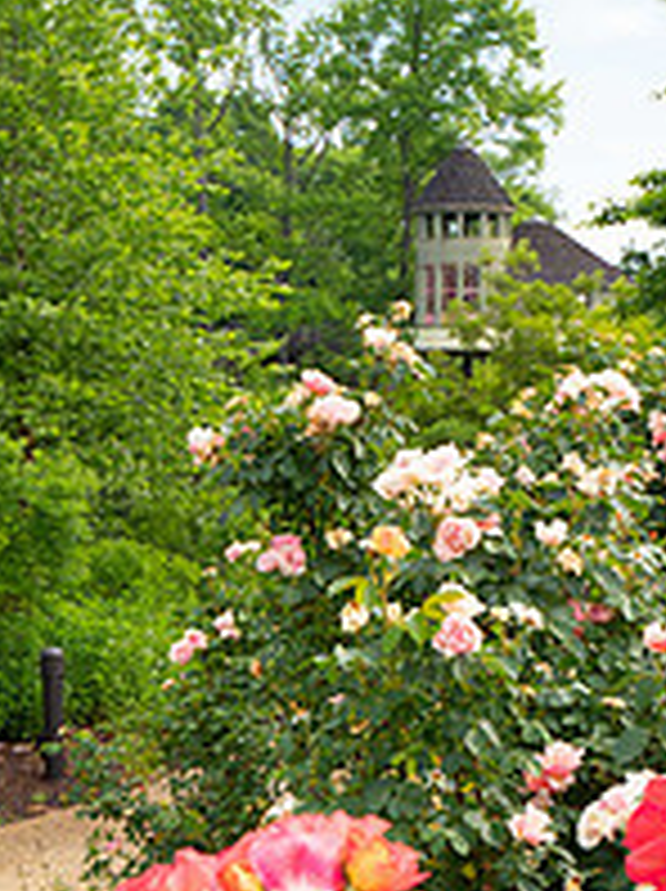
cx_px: 416
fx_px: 2108
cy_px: 688
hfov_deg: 17.9
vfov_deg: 23.6
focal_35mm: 82
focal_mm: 18
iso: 200
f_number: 4
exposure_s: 1/500
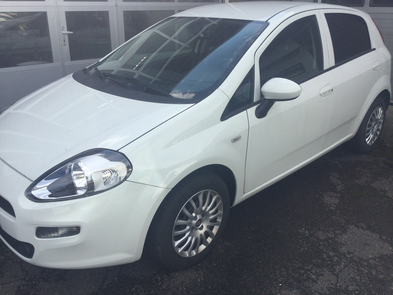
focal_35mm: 31
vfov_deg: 45.4
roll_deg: +0.7
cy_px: 148
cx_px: 196
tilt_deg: -24.2
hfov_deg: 58.4
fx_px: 352
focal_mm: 3.3
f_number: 2.4
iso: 25
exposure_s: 1/1072
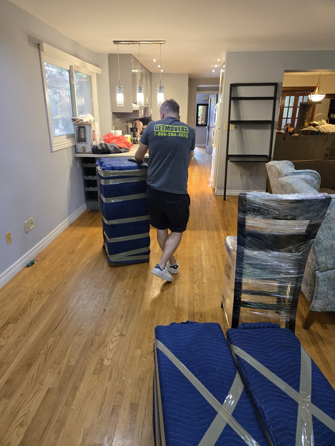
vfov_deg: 73.9
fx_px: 297
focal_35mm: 23
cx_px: 168
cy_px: 223
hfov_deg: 58.9
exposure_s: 1/120
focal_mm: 5.4
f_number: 1.8
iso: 640
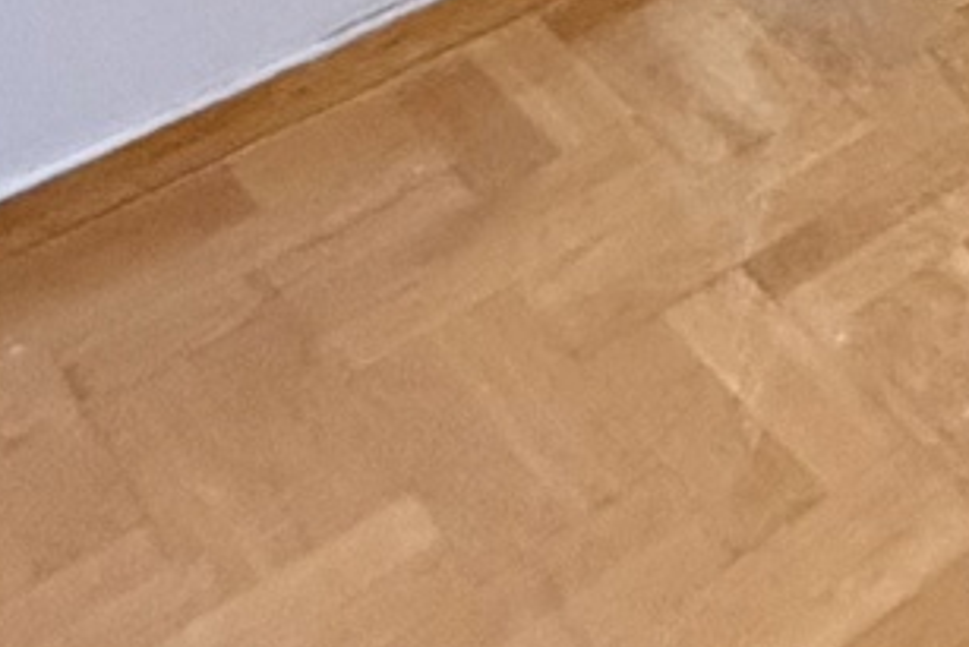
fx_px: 2450
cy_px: -1603
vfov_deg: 9.4
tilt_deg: +0.0
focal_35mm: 91
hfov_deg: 16.6
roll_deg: -0.1
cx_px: 1973
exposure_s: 1/100
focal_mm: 2.22
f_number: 2.2
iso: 640
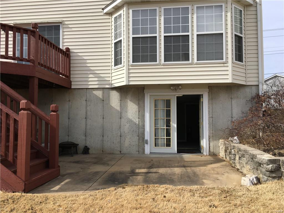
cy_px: 106
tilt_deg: +4.2
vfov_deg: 48.2
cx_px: 142
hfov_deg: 61.7
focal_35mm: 29
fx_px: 238
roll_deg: +1.2
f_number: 2.2
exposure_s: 1/1425
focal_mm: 4.15
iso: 25
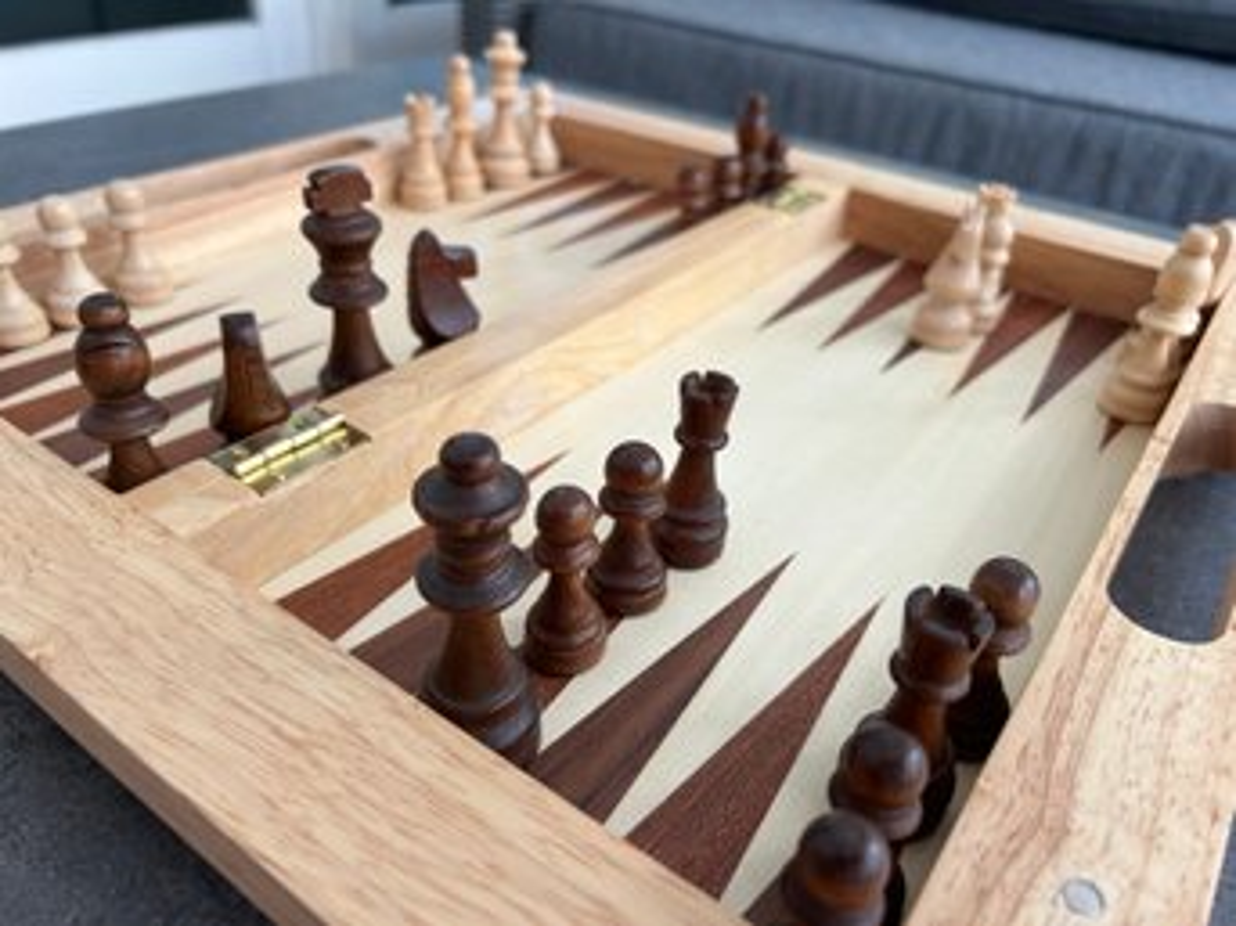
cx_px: 618
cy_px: 463
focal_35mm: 26
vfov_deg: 53.0
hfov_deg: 67.3
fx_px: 928
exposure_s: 1/121
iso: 125
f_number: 1.5
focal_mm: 5.7
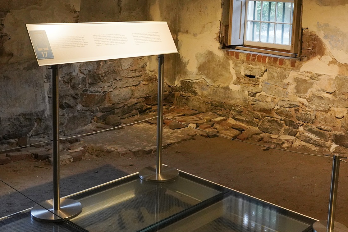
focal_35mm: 50
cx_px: 228
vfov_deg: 26.8
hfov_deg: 39.2
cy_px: 71
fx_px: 483
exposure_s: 1/100
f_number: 7.1
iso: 6400
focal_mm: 28
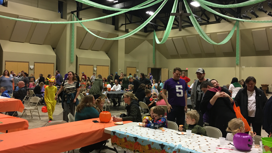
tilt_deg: +2.5
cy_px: 69
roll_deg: -1.7
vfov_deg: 36.6
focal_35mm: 32
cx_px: 136
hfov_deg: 61.0
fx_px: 231
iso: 50
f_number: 2.2
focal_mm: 4.15
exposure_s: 1/15
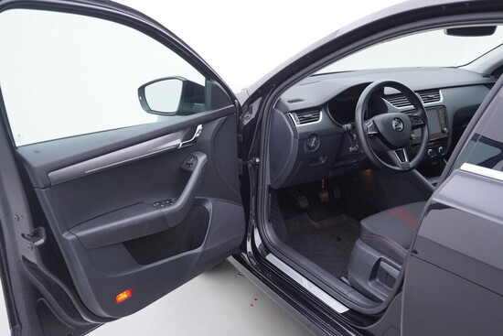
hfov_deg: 53.1
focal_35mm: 36
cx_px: 252
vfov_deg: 36.9
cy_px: 168
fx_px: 503
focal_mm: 24
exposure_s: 1/40
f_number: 2.8
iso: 125
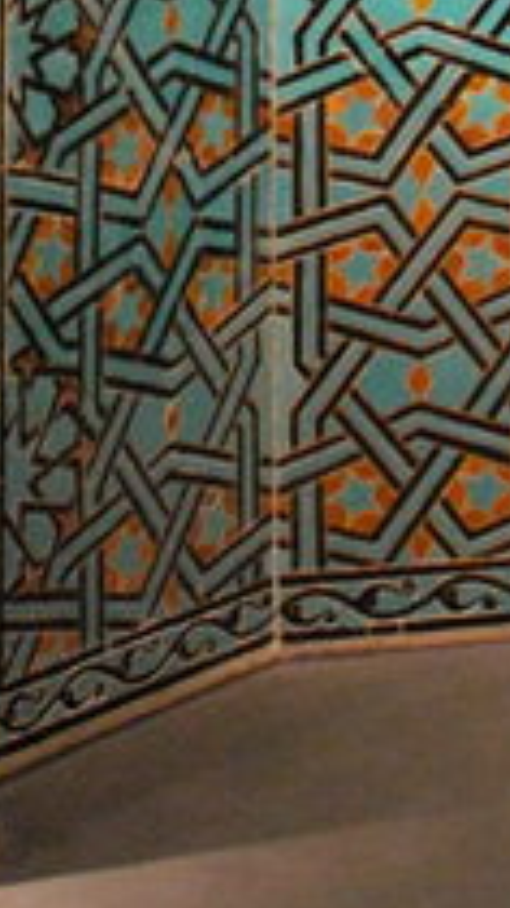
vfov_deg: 13.1
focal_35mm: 138
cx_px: 462
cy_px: -1012
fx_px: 3320
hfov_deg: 8.7
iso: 1600
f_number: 3.8
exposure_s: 1/25
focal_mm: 18
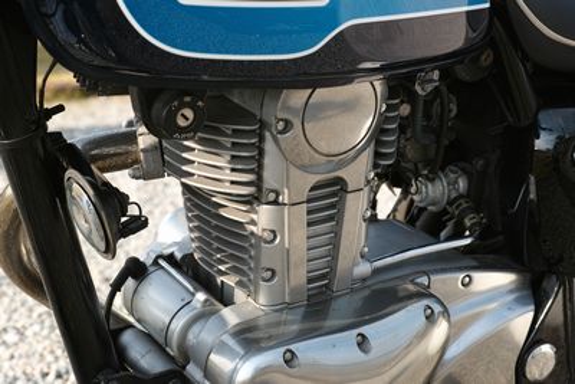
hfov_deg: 27.0
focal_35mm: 75
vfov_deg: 18.2
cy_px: 192
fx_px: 1198
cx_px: 288
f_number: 6.3
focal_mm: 50
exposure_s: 1/200
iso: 100
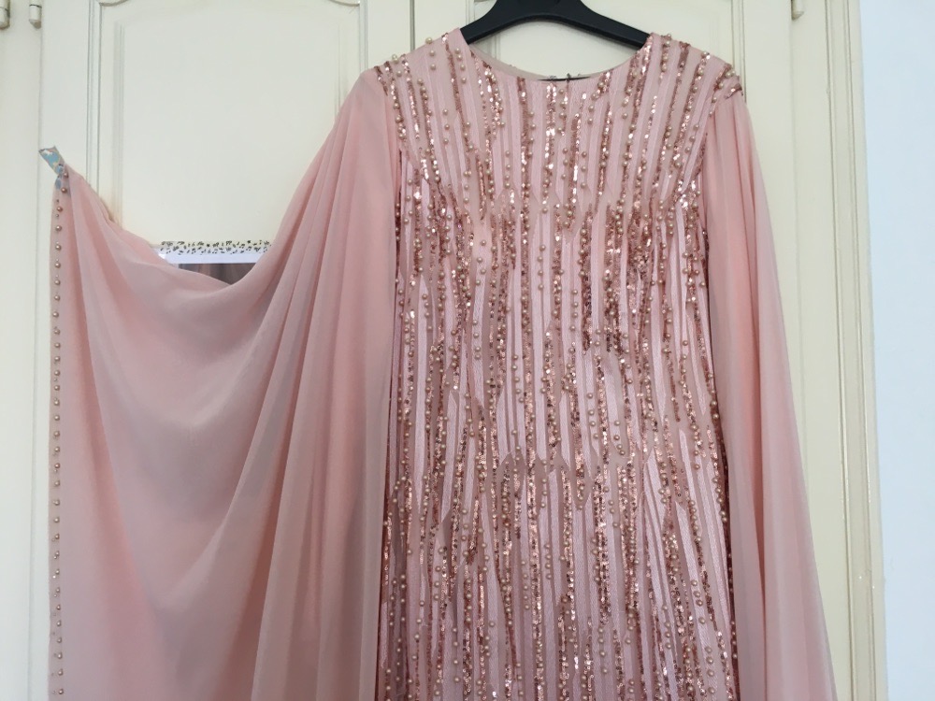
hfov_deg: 61.7
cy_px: 350
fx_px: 783
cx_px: 468
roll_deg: +0.8
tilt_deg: +1.9
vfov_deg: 48.2
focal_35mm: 29
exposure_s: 1/33
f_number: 2.2
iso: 32
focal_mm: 4.15
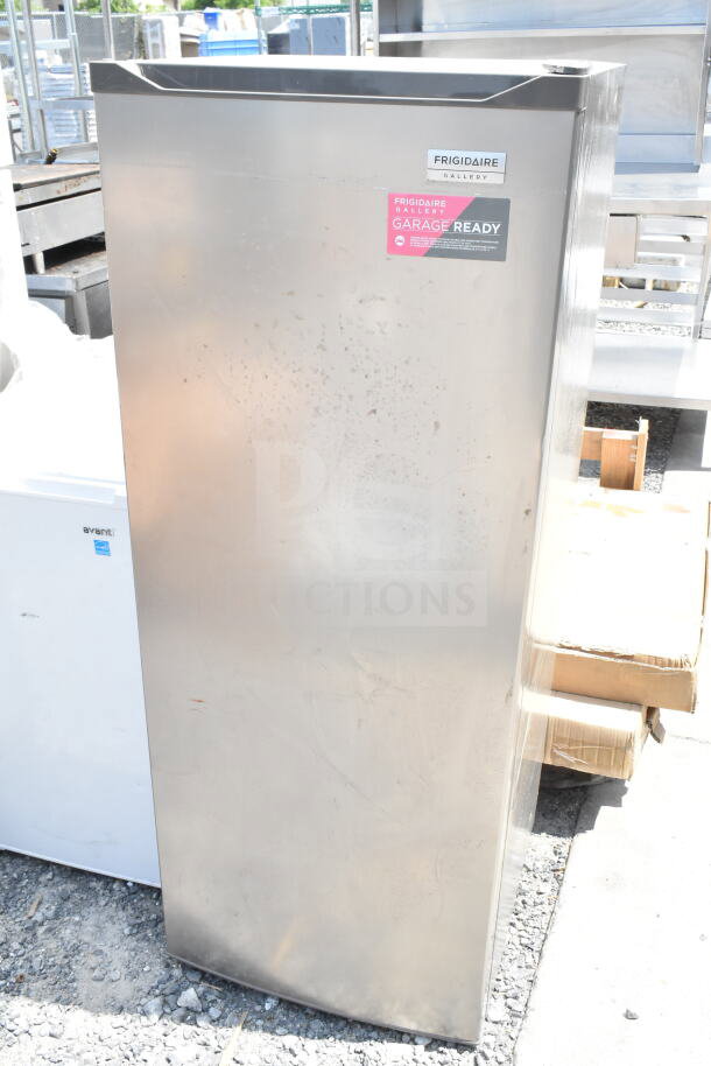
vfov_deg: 55.1
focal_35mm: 34
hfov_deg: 38.4
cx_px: 356
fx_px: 1021
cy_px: 533
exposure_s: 1/500
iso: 1600
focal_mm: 23
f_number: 13
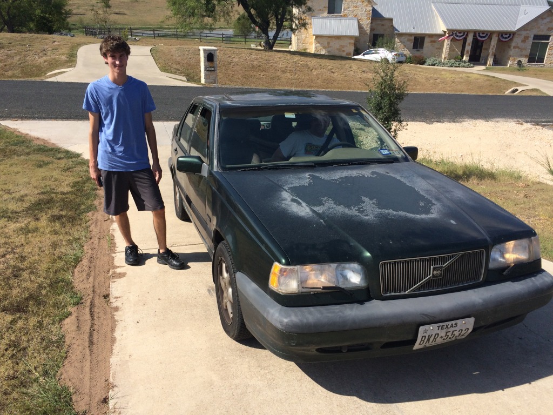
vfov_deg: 48.2
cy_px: 208
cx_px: 276
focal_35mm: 29
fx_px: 463
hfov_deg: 61.7
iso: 32
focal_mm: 4.15
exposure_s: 1/2564
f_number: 2.2
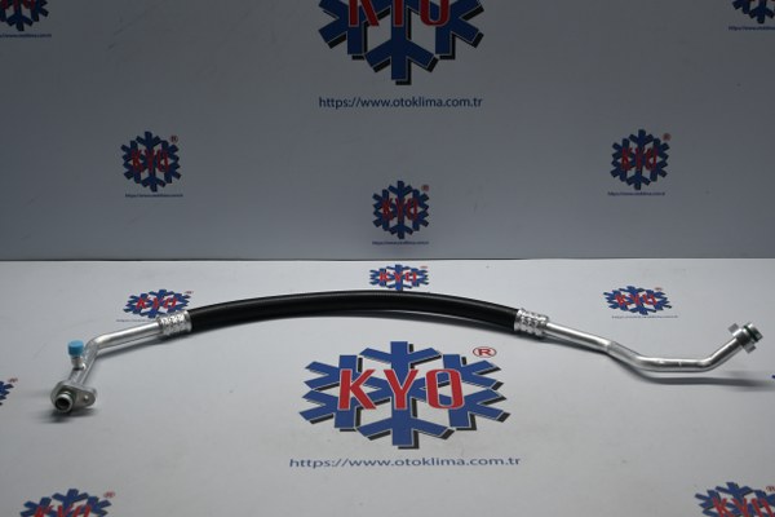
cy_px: 258
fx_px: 1066
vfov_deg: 27.3
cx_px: 388
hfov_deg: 40.0
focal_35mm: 50
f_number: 5
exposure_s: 1/50
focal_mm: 33
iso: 160
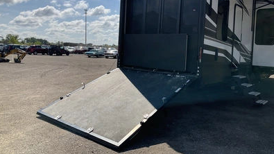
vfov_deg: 36.4
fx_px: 232
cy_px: 55
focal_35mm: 32
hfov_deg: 61.0
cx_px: 137
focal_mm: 3
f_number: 1.8
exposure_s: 1/3125
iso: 25
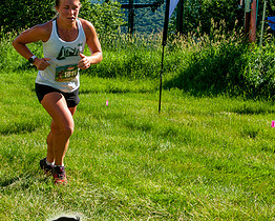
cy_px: 97
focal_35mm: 82
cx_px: 126
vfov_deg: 18.7
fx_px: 668
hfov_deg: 23.3
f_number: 8
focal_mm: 34
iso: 200
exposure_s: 1/400
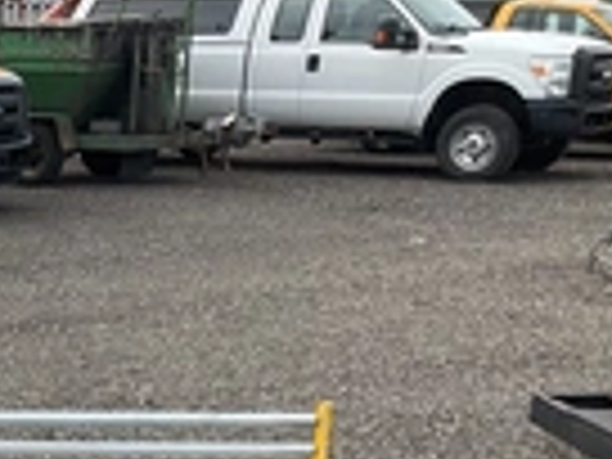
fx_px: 1503
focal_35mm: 85
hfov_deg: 20.6
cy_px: 608
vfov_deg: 16.4
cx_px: -225
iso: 25
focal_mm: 3
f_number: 1.8
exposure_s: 1/1168
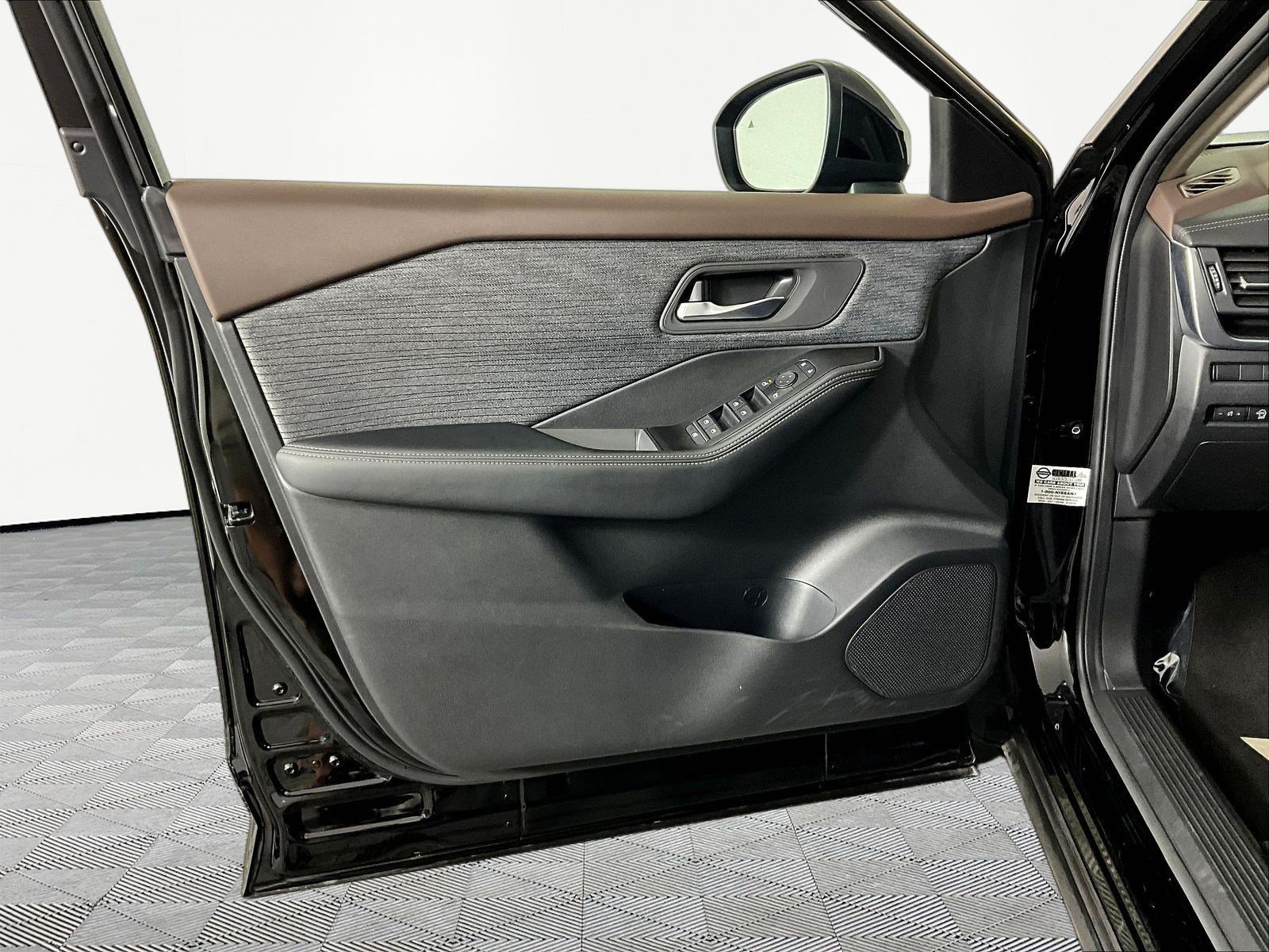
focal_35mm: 29
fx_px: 1063
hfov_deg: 61.7
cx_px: 634
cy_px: 476
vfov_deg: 48.2
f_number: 1.8
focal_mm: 3
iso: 125
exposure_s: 1/60
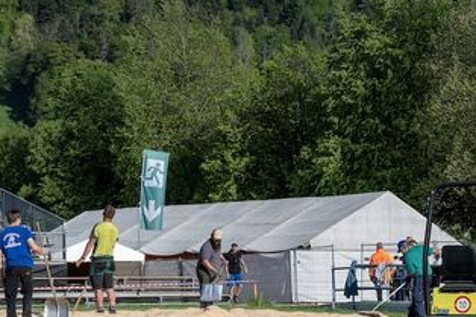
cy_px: 231
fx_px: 1797
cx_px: 212
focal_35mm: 136
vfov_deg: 10.1
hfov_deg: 15.1
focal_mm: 79
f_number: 8
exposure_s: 1/640
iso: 200
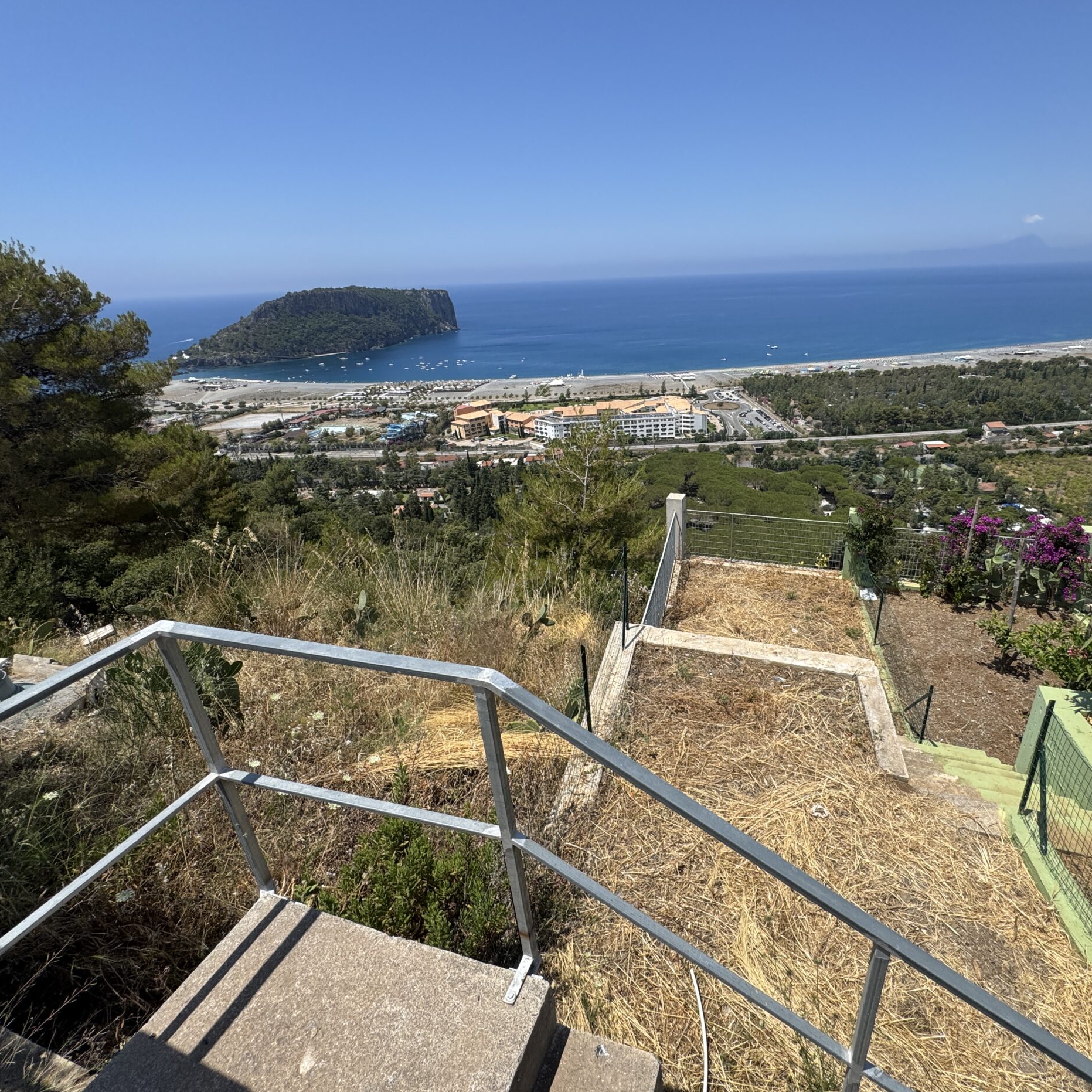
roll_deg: +3.4
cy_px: 539
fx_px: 607
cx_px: 635
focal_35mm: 17
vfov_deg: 84.0
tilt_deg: -23.9
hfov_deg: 83.3
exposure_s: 1/2273
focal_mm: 2.22
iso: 50
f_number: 2.2
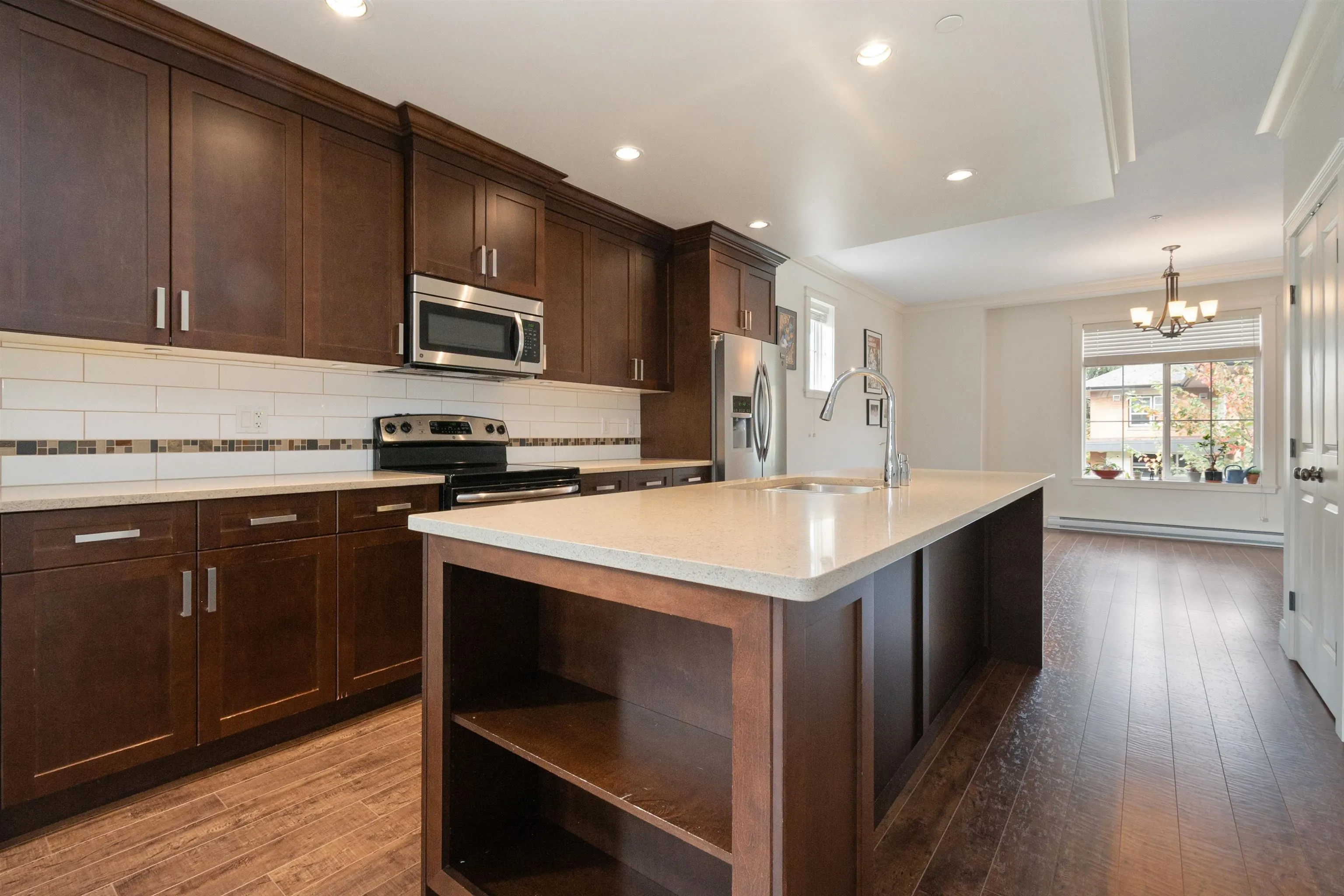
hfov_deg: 100.4
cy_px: 448
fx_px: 560
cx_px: 672
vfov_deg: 77.3
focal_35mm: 15
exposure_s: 1/15
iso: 320
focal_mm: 10
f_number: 10
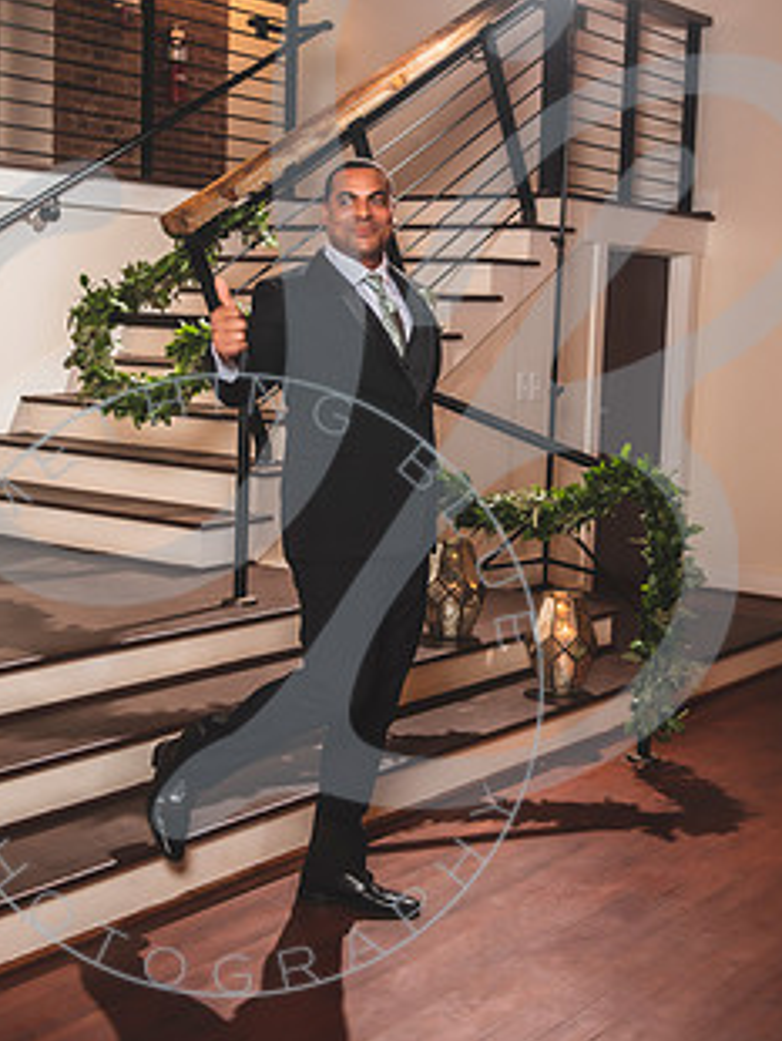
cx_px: 383
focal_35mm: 53
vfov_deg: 36.0
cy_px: 430
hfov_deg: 27.6
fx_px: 1594
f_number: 2.8
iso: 400
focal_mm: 38
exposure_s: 1/160
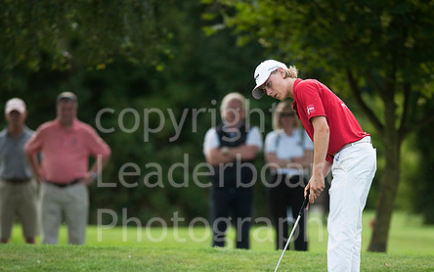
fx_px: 4722
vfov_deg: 3.3
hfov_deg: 5.3
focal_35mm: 399
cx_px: 224
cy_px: 180
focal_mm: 300
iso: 400
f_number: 4
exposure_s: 1/1000
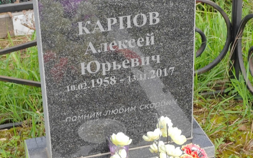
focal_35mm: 95
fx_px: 655
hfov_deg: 21.9
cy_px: 66
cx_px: 126
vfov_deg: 13.8
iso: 100
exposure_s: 1/350
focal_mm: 5.52
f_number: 1.9
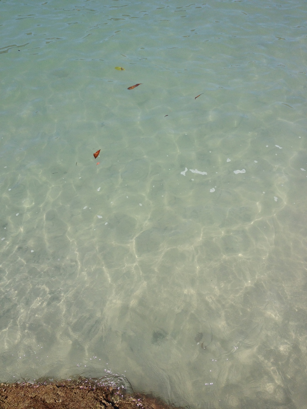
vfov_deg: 52.6
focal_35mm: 35
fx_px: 414
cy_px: 204
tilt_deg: -47.8
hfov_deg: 40.7
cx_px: 154
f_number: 2.4
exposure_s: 1/1972
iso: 50
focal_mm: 4.28
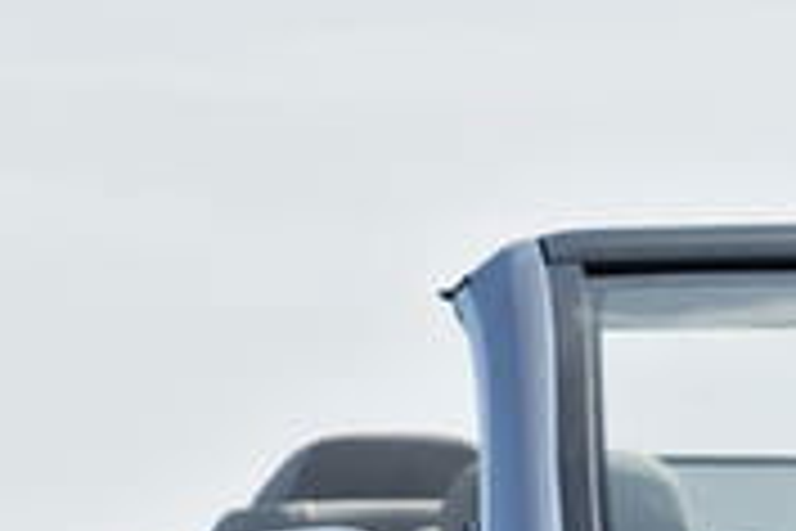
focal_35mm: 928
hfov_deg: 2.2
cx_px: 1255
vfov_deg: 1.5
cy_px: 655
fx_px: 20518
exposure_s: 1/200
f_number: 8
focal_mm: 160
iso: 100
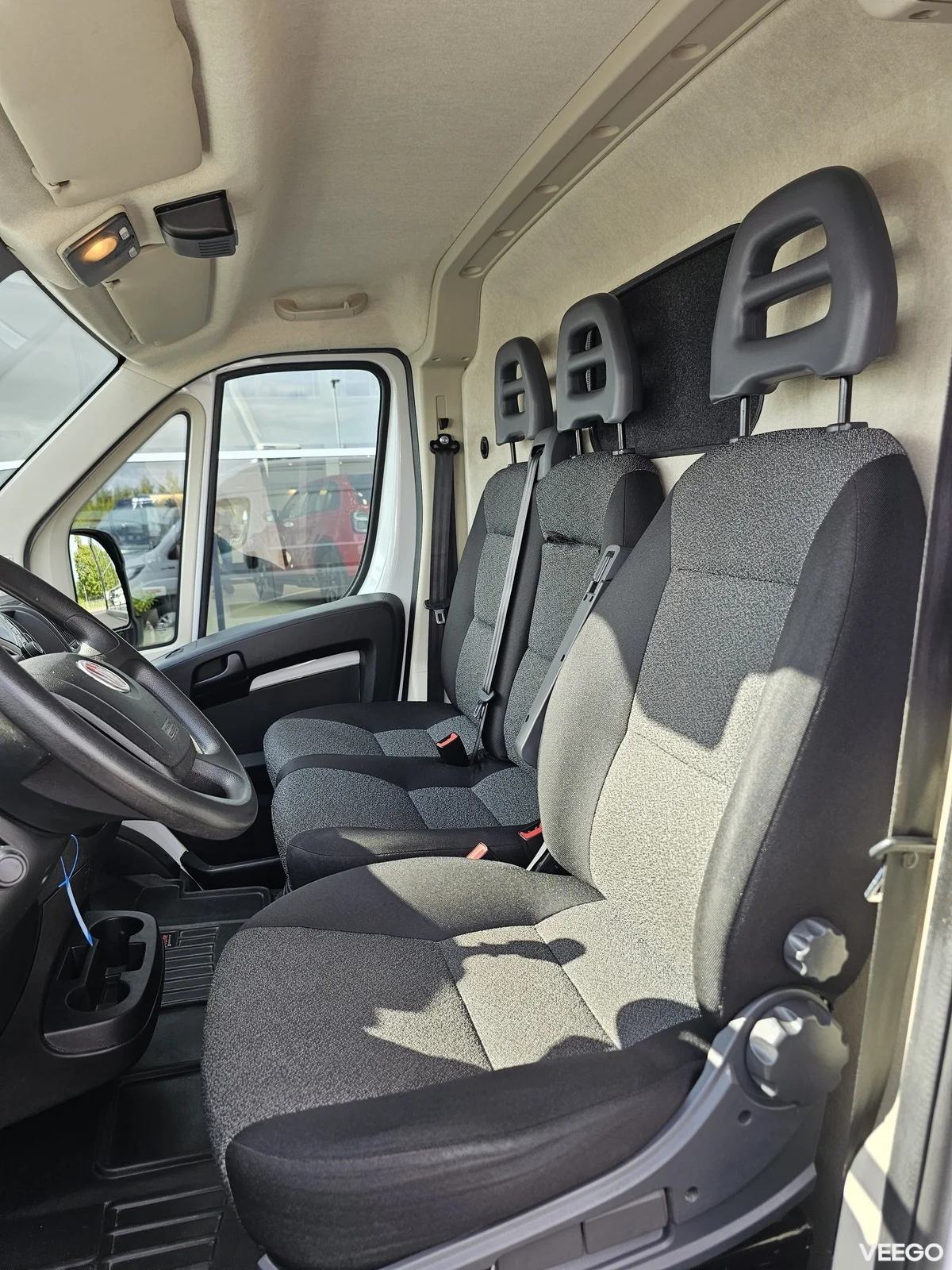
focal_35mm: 23
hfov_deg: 58.9
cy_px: 635
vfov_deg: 73.9
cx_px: 476
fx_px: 843
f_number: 1.7
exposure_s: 1/100
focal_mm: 6.3
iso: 20
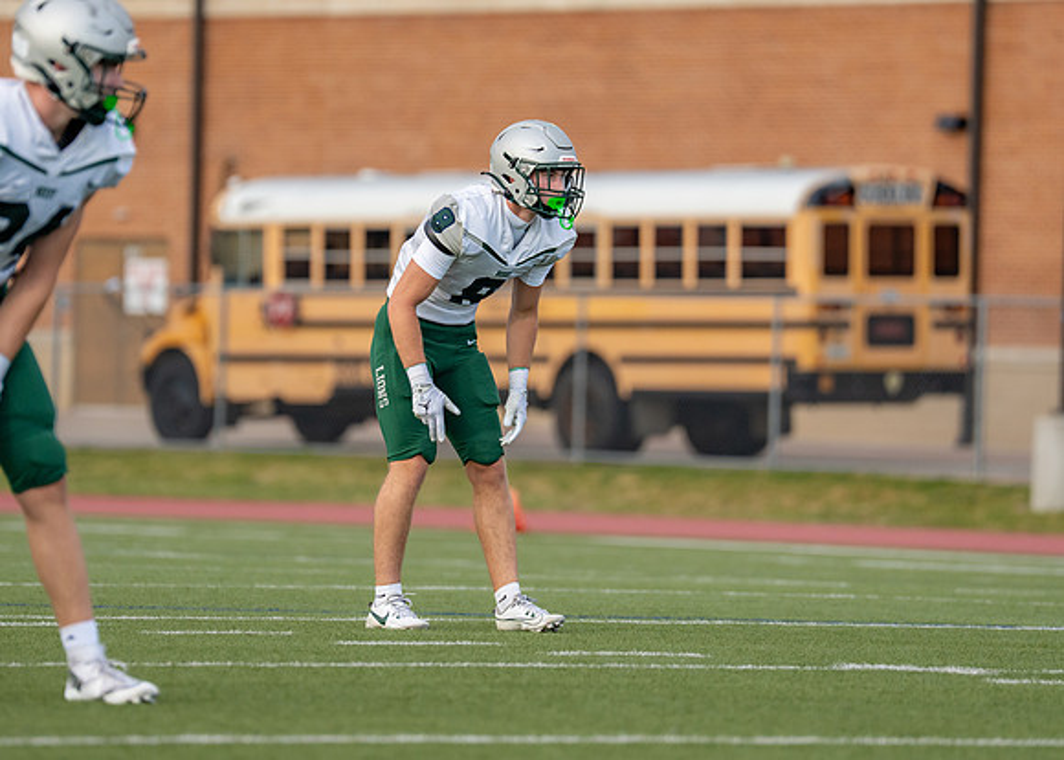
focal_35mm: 337
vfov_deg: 4.3
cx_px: 486
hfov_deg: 6.0
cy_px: 293
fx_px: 10190
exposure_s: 1/2000
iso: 500
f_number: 2.8
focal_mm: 200
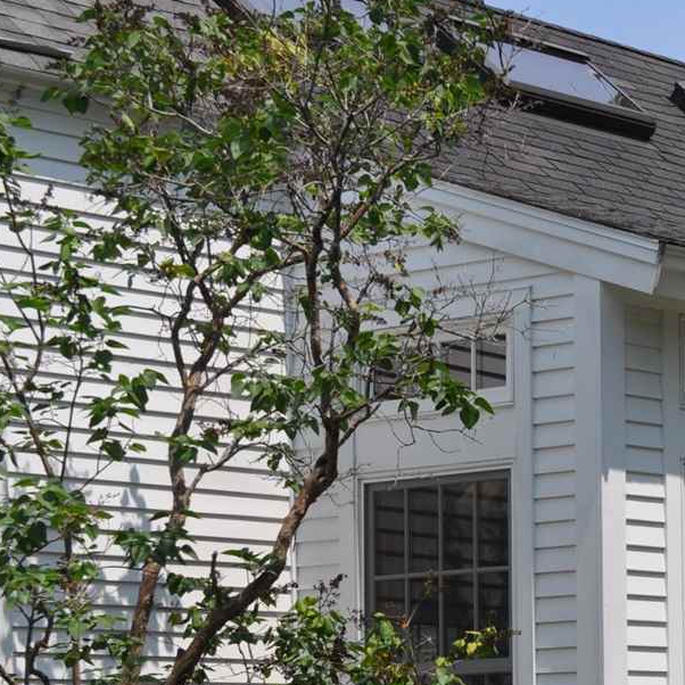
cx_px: 1159
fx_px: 2910
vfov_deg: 13.2
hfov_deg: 12.5
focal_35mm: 130
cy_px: 728
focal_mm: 30
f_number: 10
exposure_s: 1/400
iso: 200
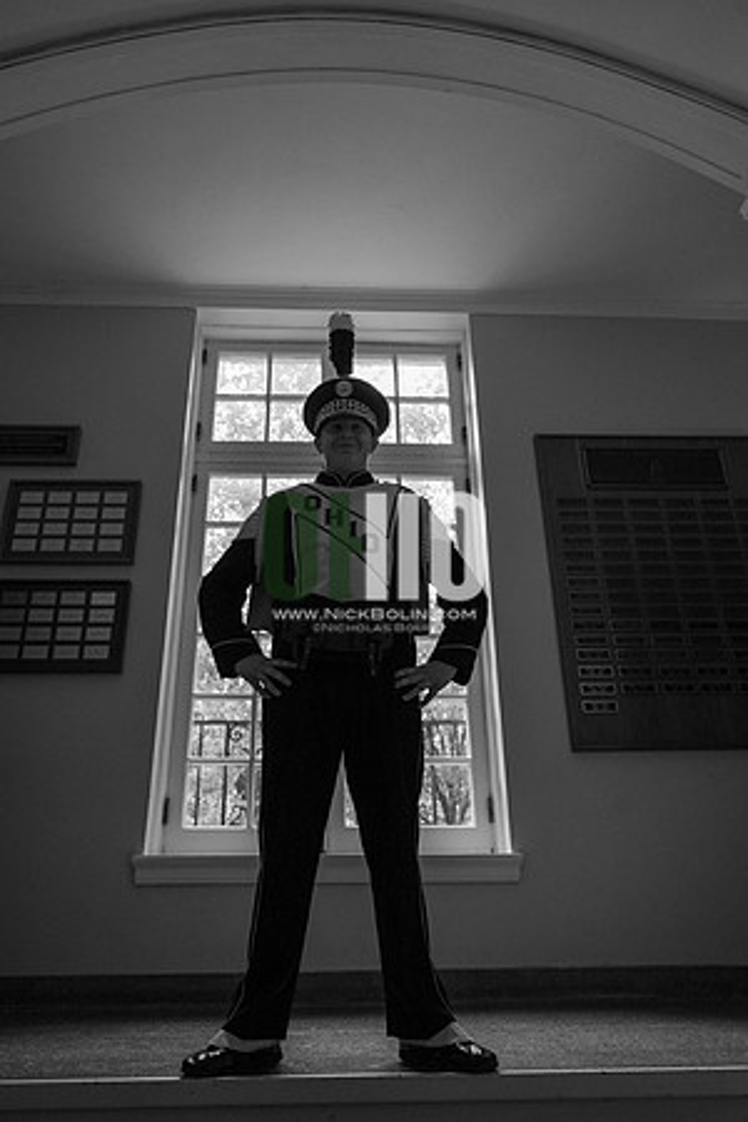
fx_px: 779
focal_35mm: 25
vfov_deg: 71.5
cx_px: 374
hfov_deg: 51.3
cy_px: 561
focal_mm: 25
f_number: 4
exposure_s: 1/1000
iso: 2000
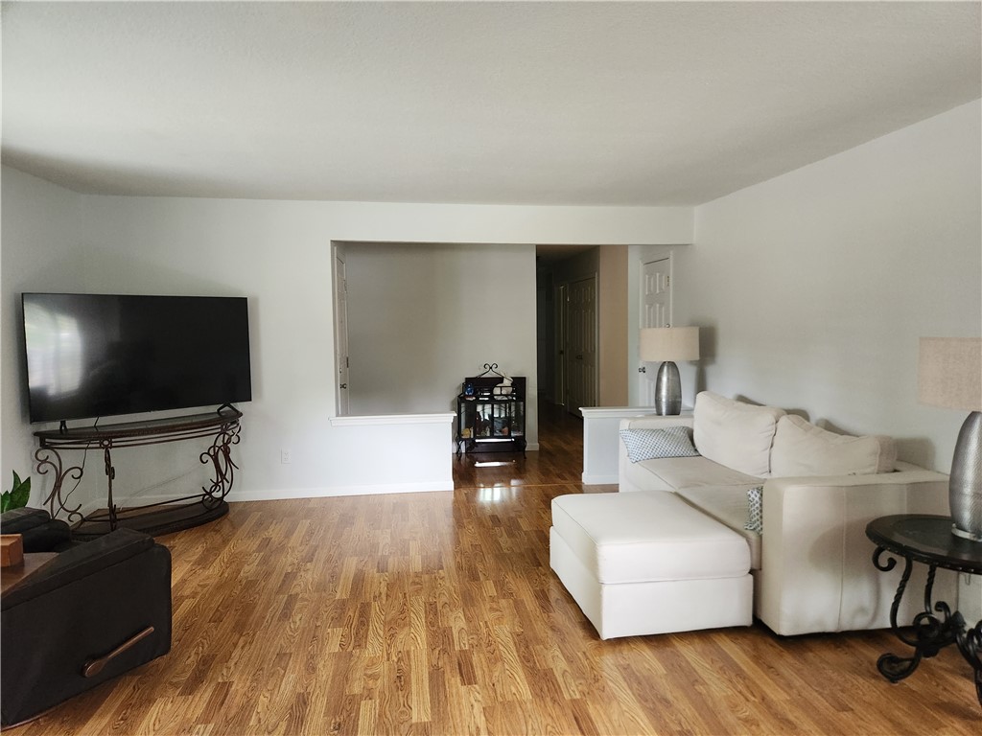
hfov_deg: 73.9
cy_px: 368
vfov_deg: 58.9
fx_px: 652
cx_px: 491
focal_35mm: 23
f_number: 1.8
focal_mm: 5.4
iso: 800
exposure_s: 1/120
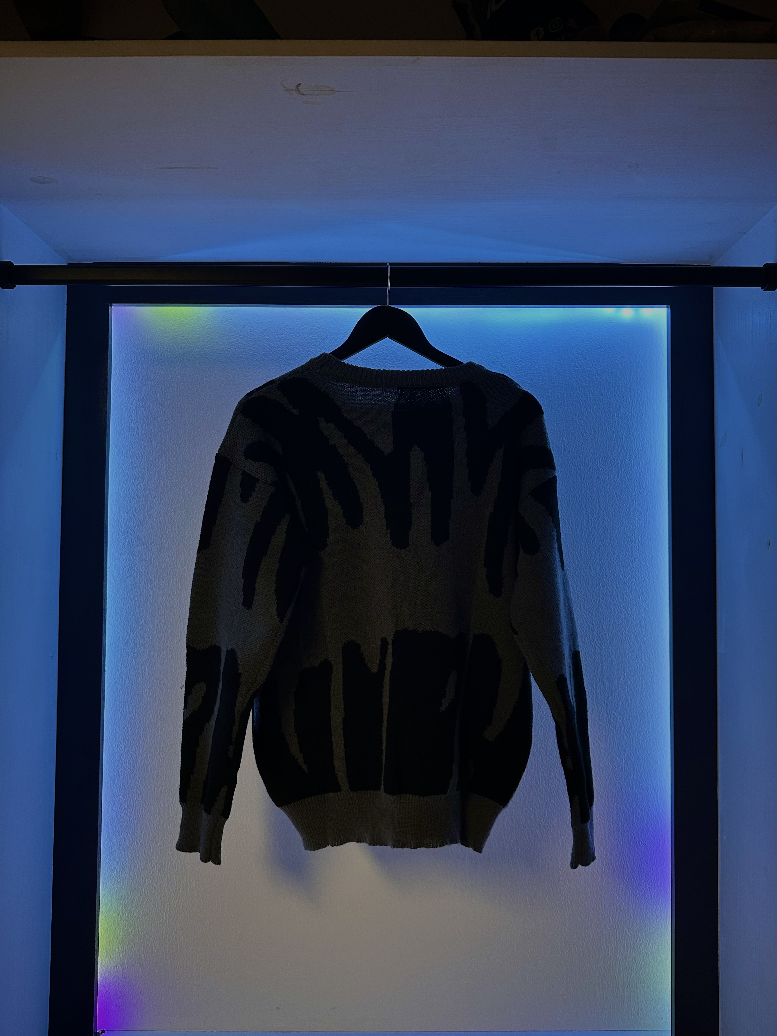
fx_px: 718
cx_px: 388
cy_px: 518
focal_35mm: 24
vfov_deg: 71.6
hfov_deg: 56.8
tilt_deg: +3.2
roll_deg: -0.6
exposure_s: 1/50
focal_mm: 6.86
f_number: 1.78
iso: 200
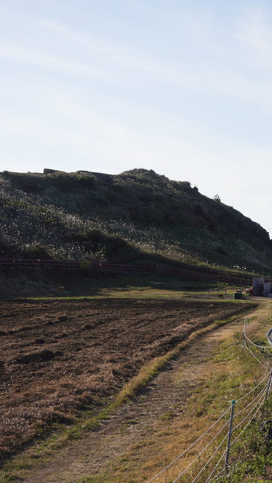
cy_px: 237
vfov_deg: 37.2
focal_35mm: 56
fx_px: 718
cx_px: 312
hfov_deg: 20.3
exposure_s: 1/100
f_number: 16
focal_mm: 35
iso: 100
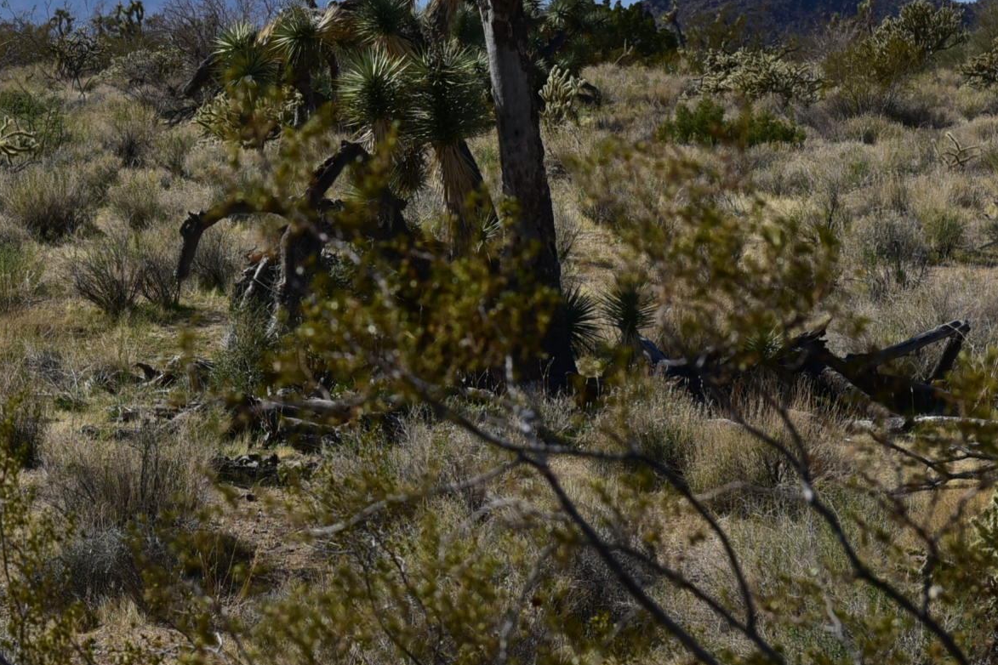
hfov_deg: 11.3
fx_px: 4962
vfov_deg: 7.6
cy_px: -23
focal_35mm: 179
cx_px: -62
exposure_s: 1/2000
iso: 800
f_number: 11
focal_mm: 70
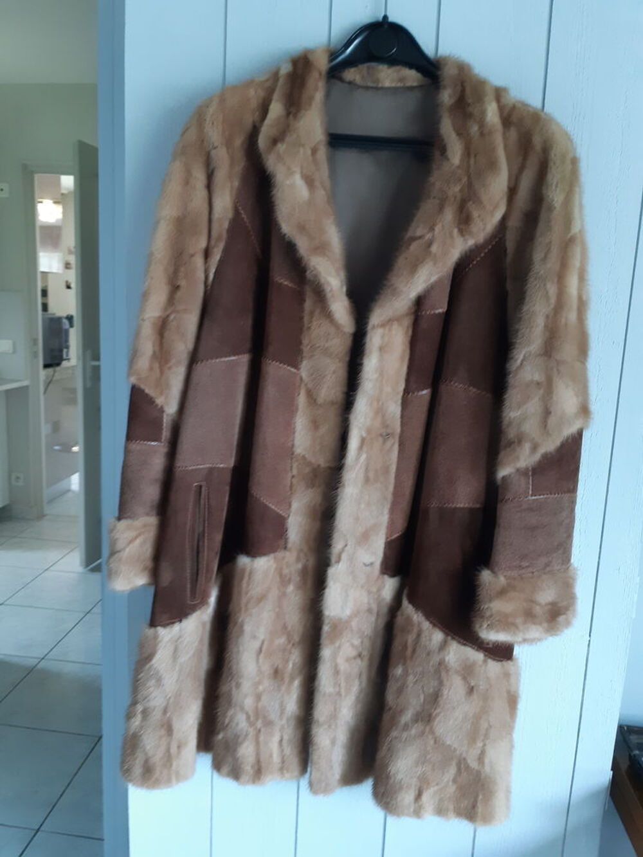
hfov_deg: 53.1
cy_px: 428
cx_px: 322
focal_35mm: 26
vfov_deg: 67.3
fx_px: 644
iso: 200
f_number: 1.7
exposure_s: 1/50
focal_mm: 3.93
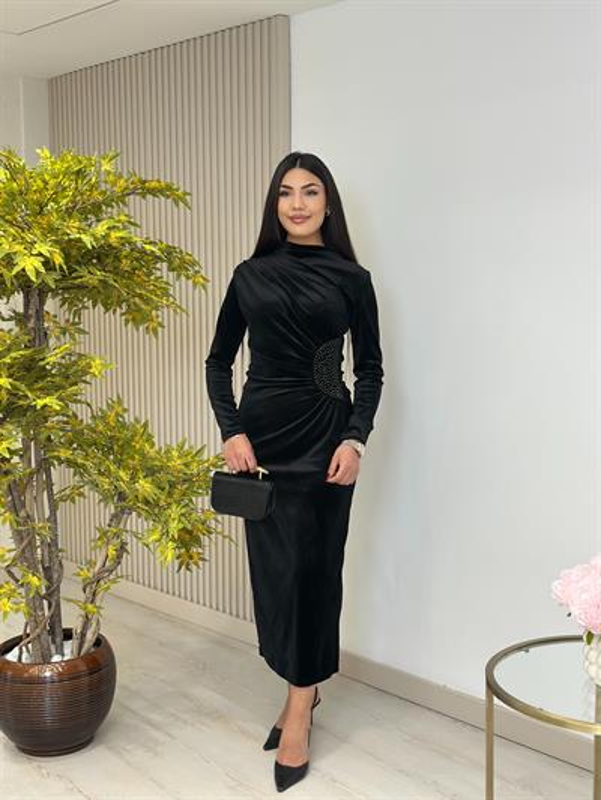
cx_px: 300
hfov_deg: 30.3
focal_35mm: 48
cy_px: 400
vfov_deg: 39.6
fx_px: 1111
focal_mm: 6.86
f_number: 1.78
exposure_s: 1/140
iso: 64
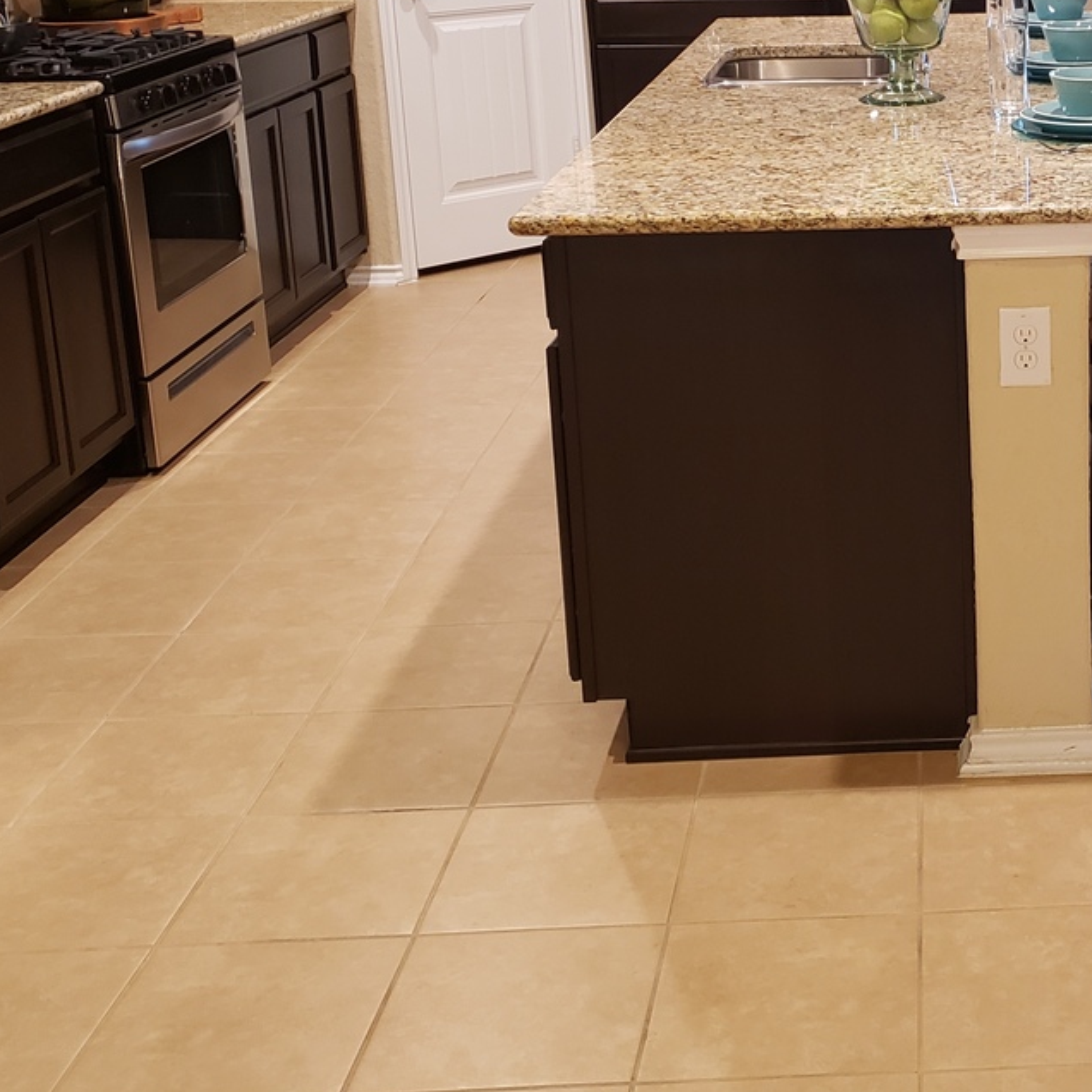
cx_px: 1010
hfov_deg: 31.1
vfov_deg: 32.1
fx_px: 1856
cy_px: 252
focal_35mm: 52
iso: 250
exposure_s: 1/30
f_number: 1.5
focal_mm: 4.3
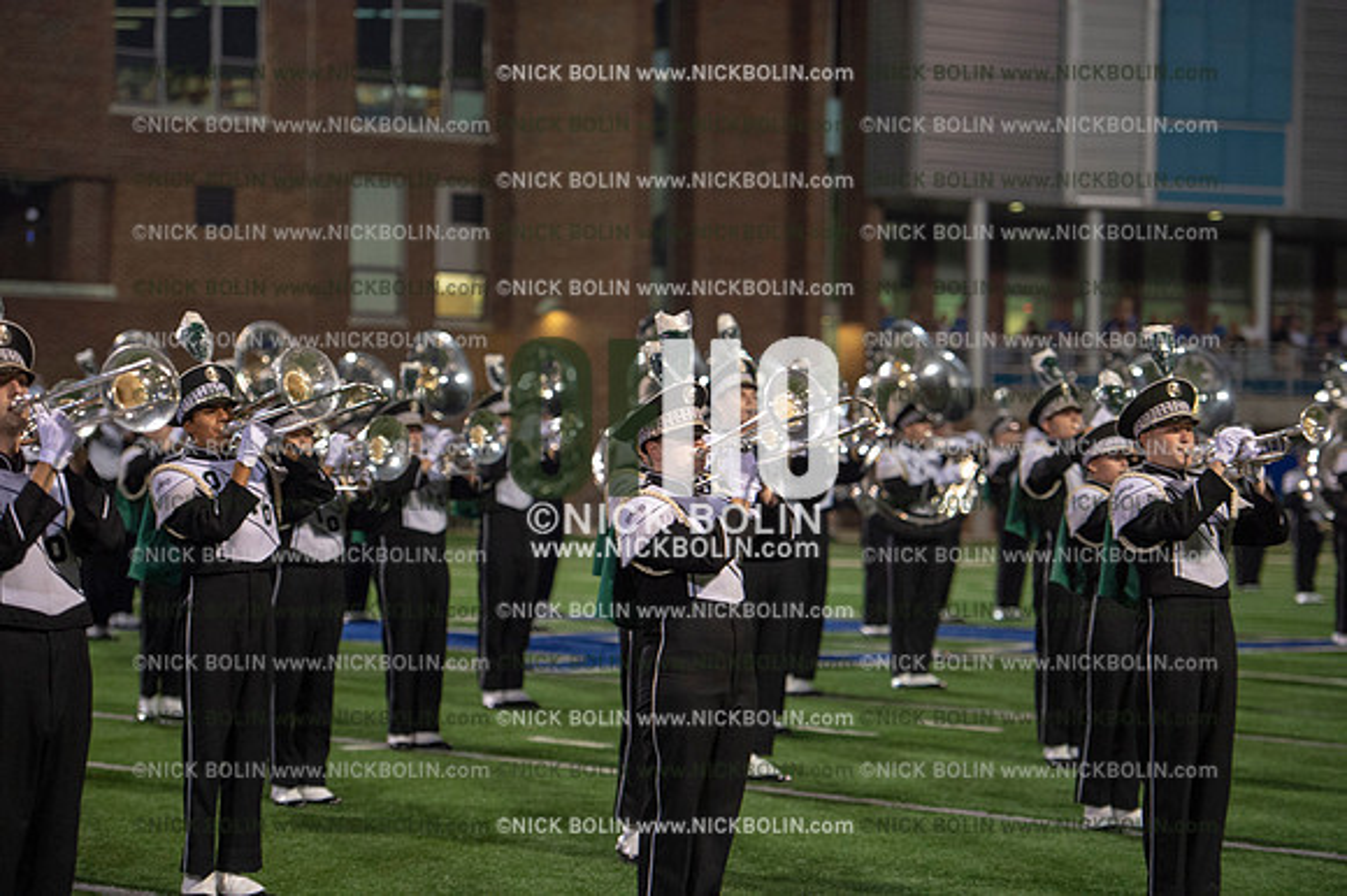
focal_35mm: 112
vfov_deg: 12.2
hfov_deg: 18.3
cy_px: 448
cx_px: 674
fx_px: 4188
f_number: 2.8
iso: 4000
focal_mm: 112
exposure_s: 1/500
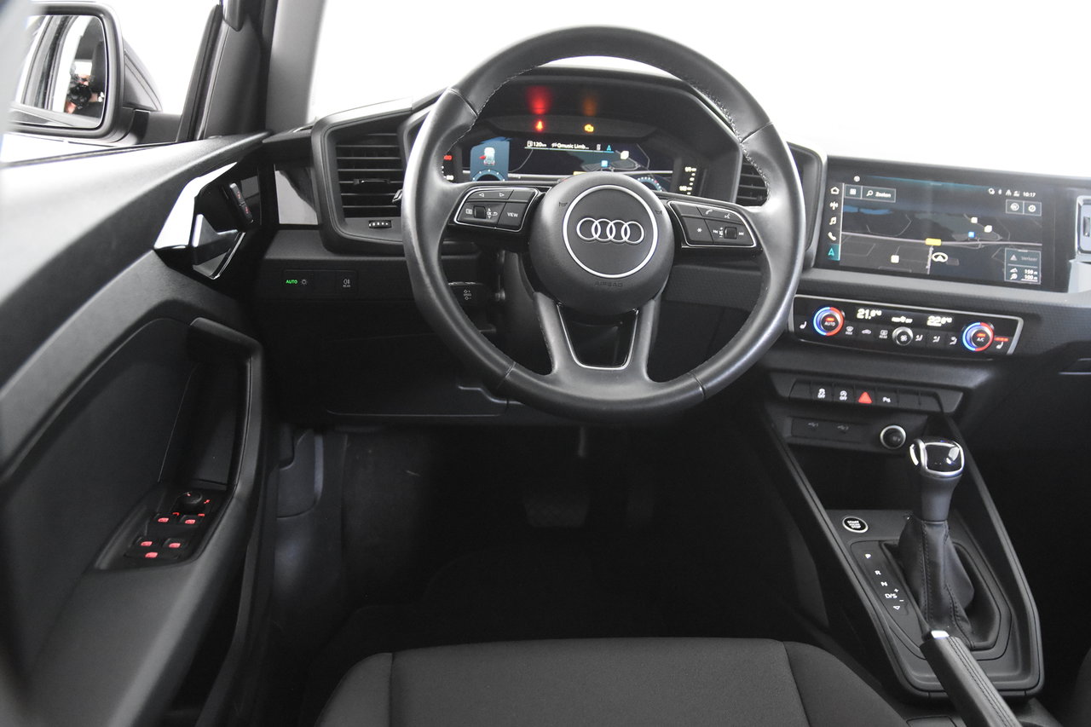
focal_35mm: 33
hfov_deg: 57.2
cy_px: 364
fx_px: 1000
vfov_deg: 40.0
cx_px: 546
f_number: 3
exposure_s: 1/30
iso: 5600
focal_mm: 22
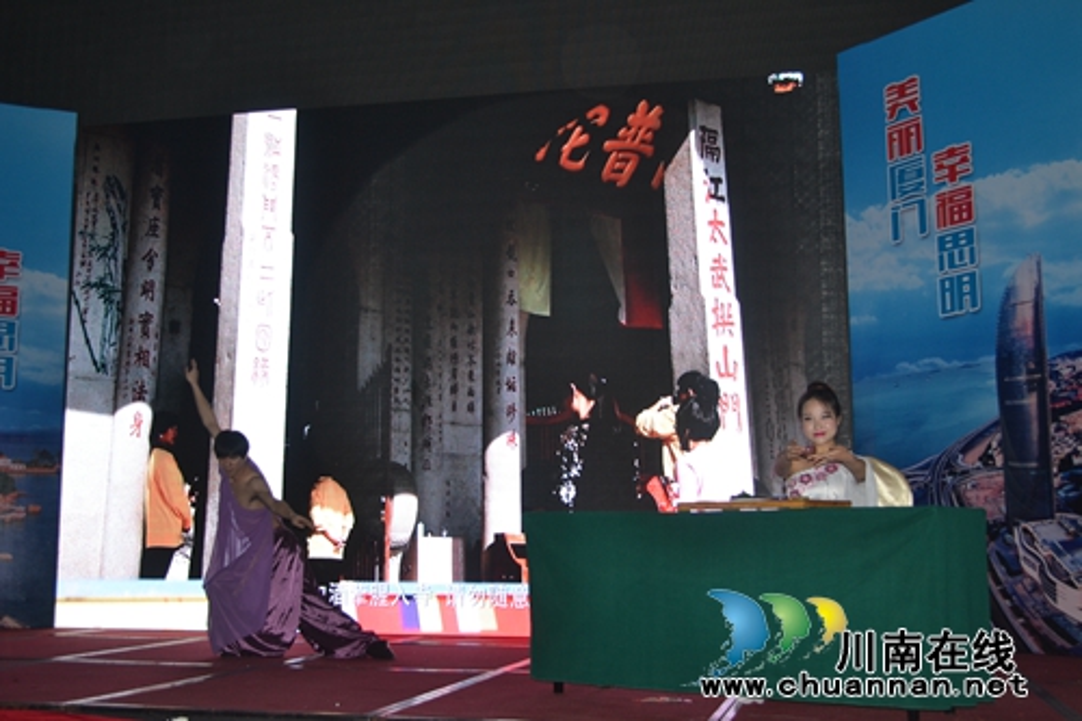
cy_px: 360
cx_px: 541
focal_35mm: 44
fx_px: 1307
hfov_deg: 45.0
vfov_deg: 30.8
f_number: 4.5
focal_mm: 29
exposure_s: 1/80
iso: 400
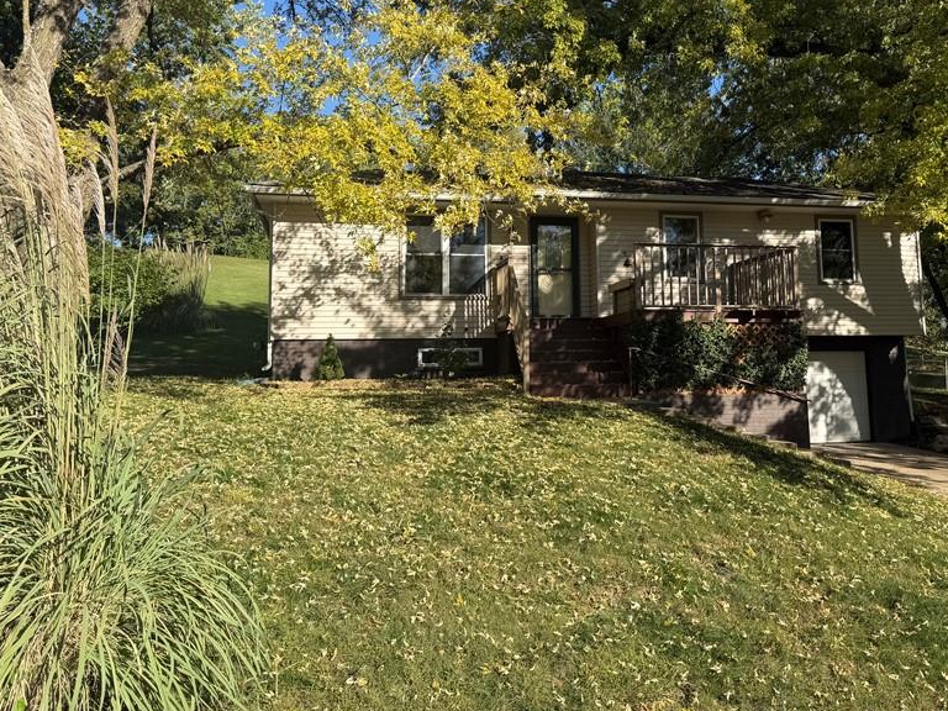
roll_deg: +1.0
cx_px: 563
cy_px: 265
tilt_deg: +6.2
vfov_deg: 43.8
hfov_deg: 56.4
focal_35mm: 32
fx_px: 876
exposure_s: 1/2370
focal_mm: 6.76
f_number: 1.78
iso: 80
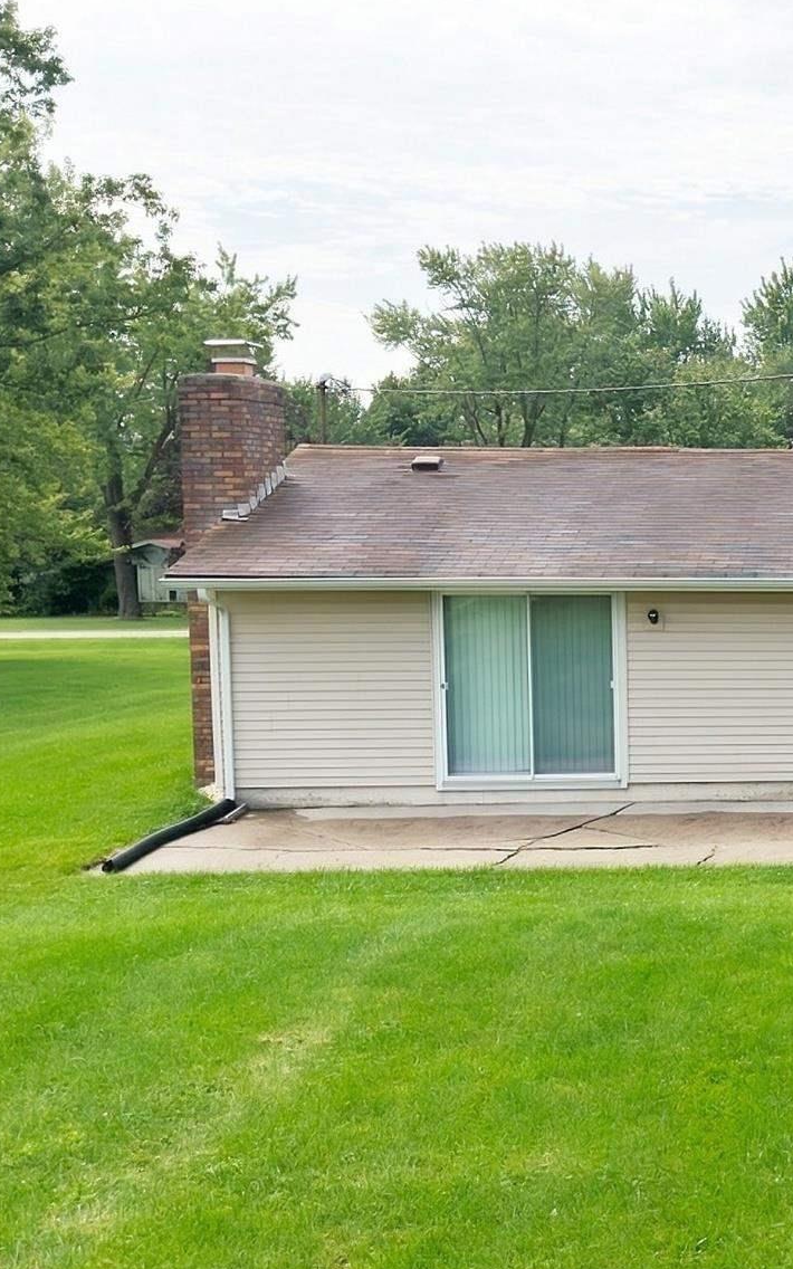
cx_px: 1119
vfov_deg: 36.3
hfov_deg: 20.5
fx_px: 1936
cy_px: 666
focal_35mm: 56
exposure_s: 1/5000
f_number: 1.8
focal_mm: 8.7
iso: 400
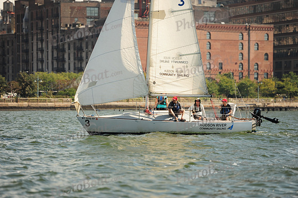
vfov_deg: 7.8
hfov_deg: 11.8
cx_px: 149
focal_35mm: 175
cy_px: 99
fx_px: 1448
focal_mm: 175
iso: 320
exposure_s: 1/1250
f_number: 3.2
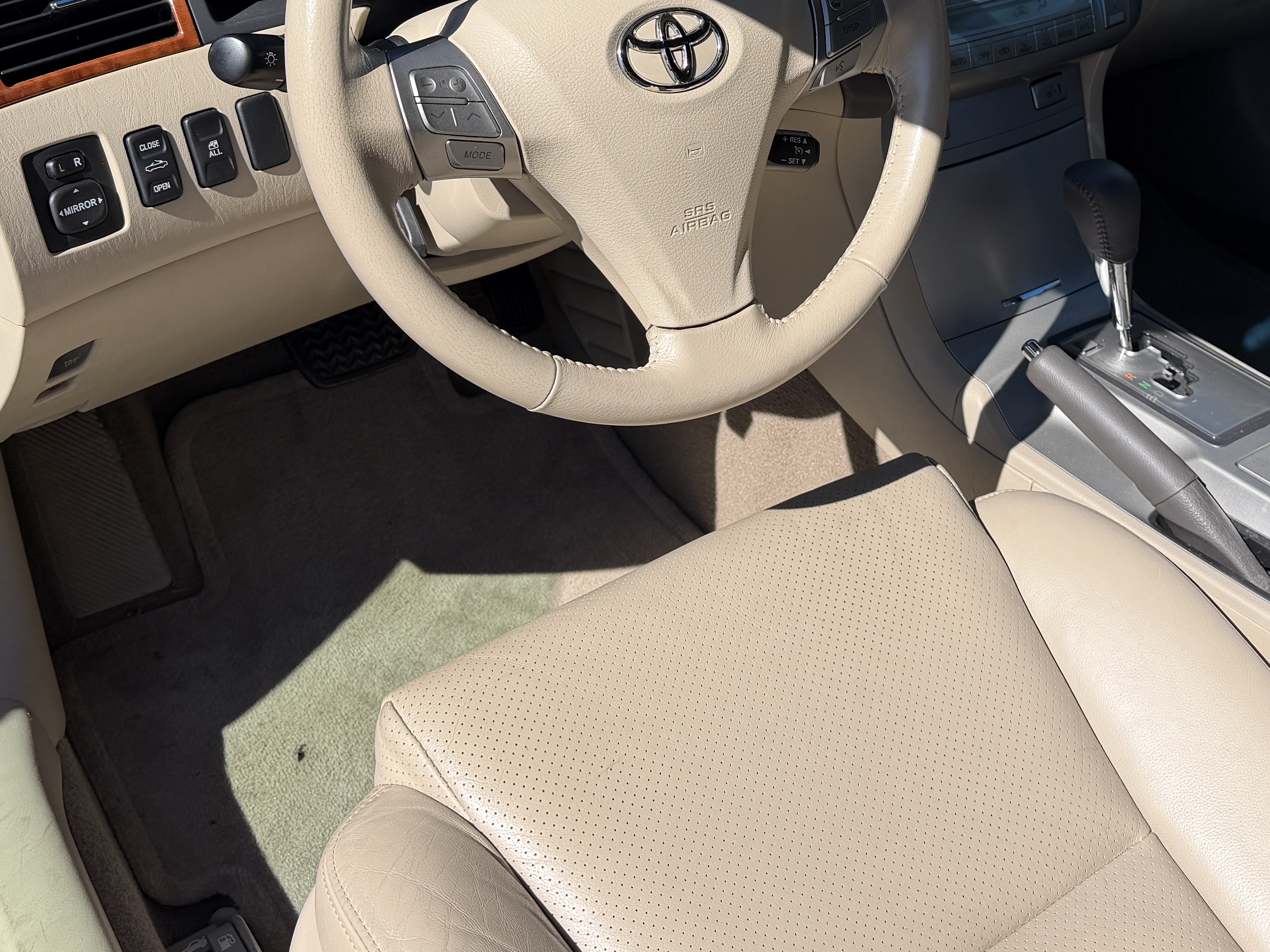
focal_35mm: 44
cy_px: 134
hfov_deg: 42.6
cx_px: 793
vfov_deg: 31.6
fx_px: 1614
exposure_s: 1/3021
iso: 80
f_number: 1.78
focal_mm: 6.76
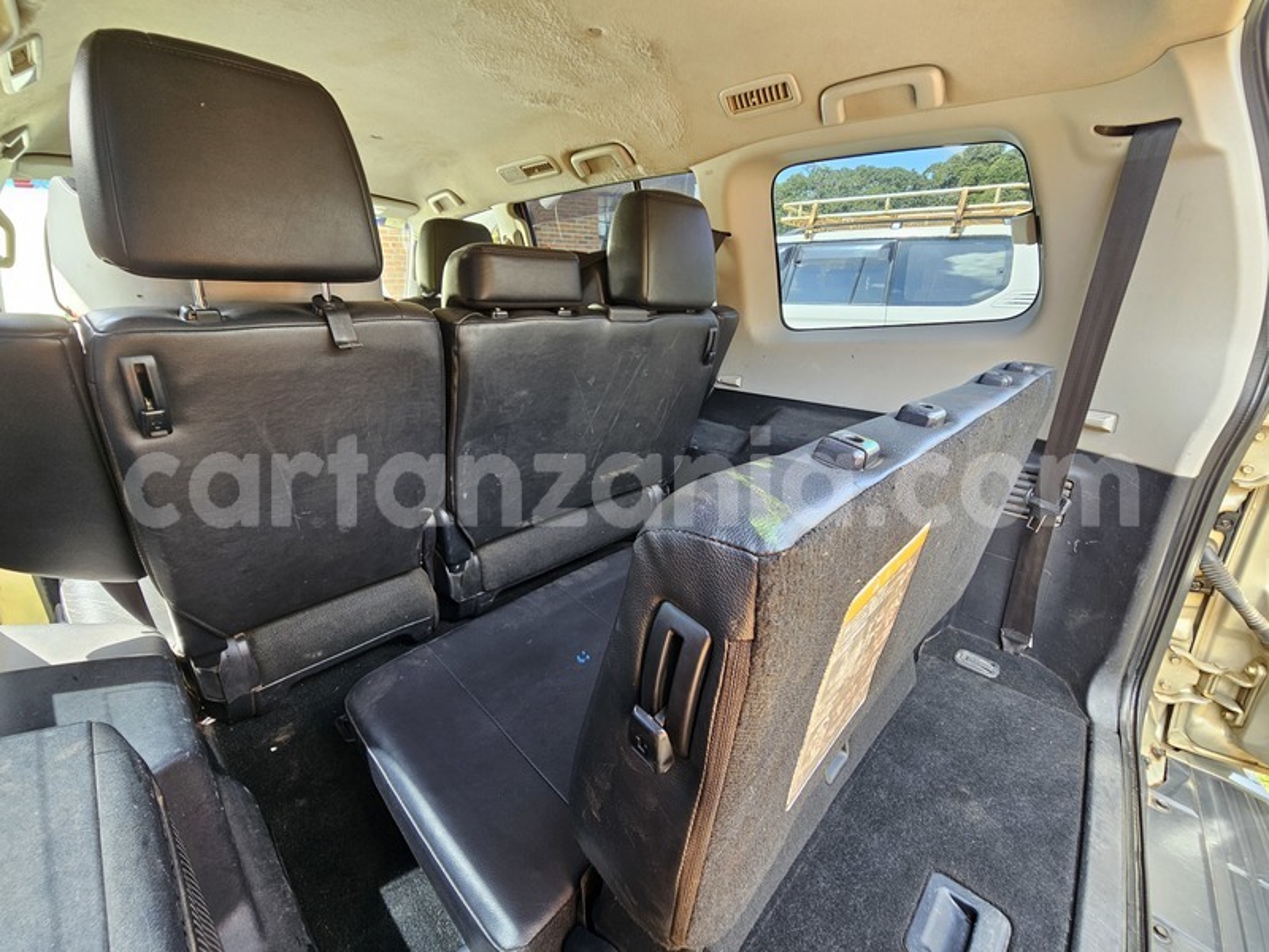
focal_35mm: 13
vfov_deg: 89.9
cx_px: 634
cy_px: 476
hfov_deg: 106.2
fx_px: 477
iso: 64
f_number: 2.2
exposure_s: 1/50
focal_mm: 2.2
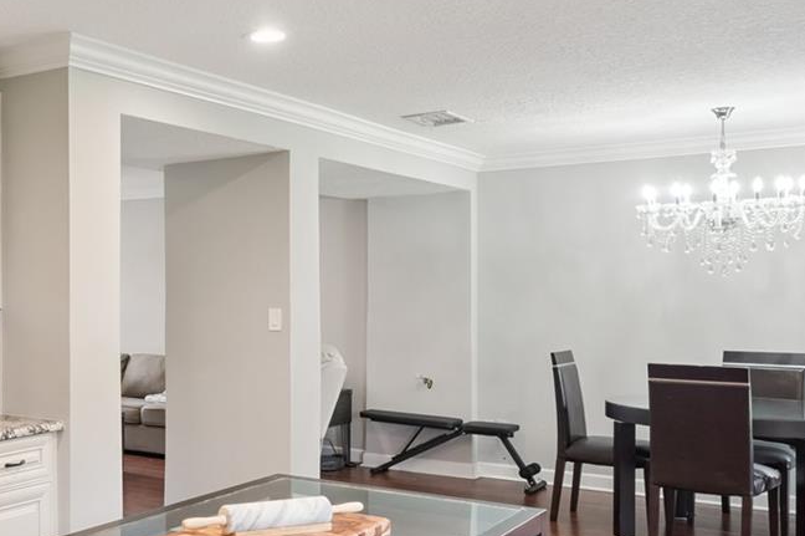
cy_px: 289
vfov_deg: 30.8
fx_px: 972
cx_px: 29
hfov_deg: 40.3
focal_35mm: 43
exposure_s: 1/15
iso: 800
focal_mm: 17.6
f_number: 10
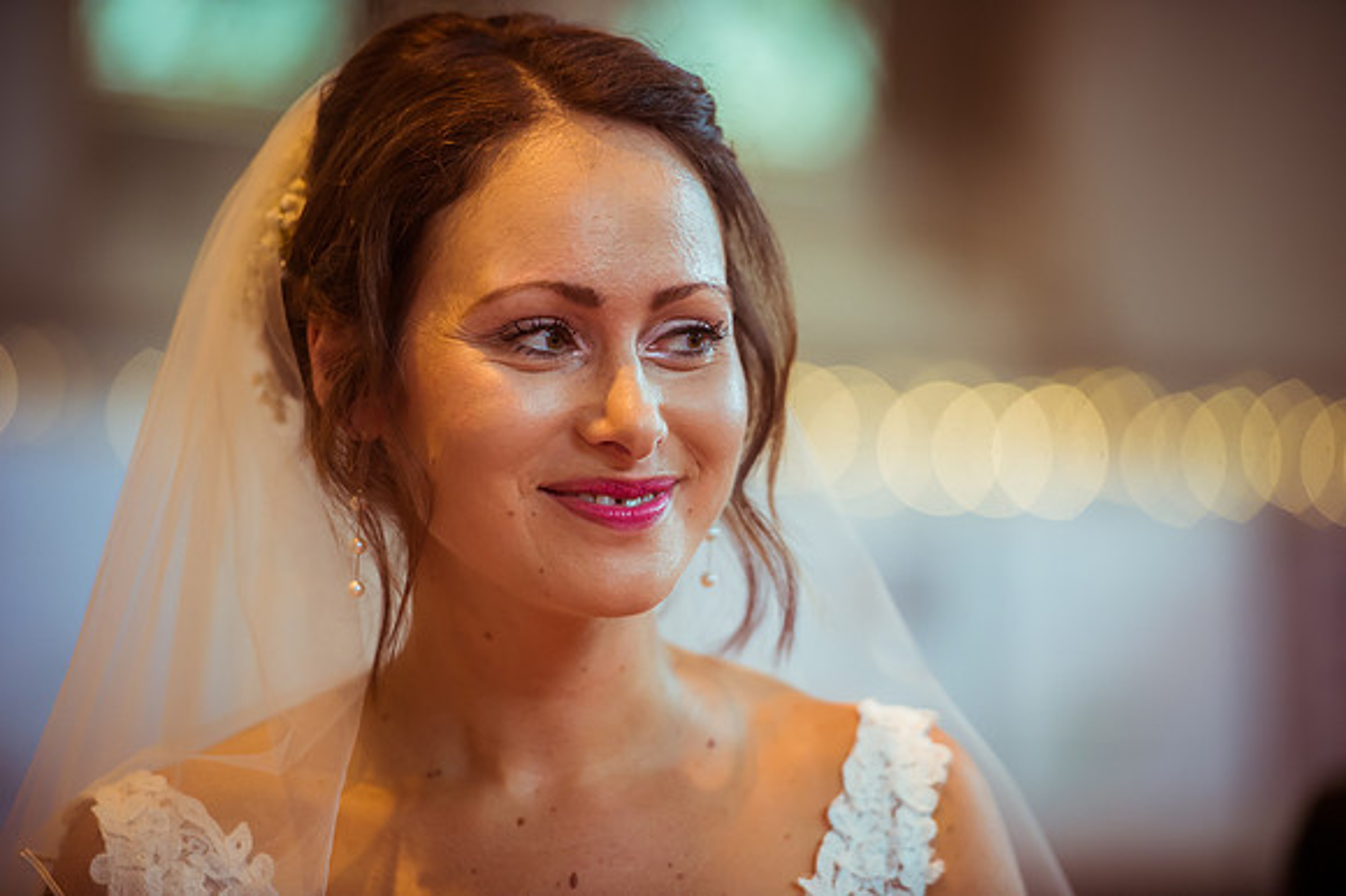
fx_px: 7473
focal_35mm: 200
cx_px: 673
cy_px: 448
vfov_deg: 6.9
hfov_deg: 10.3
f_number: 2.8
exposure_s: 1/250
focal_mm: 200
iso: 1800
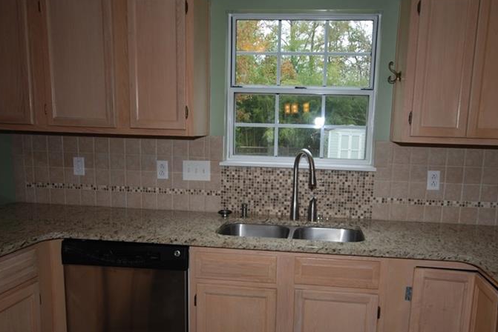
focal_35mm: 30
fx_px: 412
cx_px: 277
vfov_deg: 43.9
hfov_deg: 62.1
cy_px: 187
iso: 100
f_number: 4.5
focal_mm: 13
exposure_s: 1/60
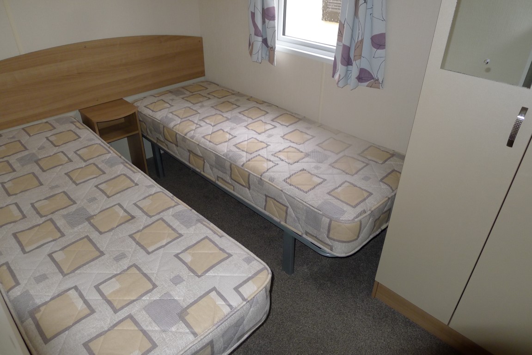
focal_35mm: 24
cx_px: 266
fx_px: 355
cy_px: 178
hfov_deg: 73.7
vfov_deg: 53.2
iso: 160
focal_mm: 5.1
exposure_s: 1/60
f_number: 2
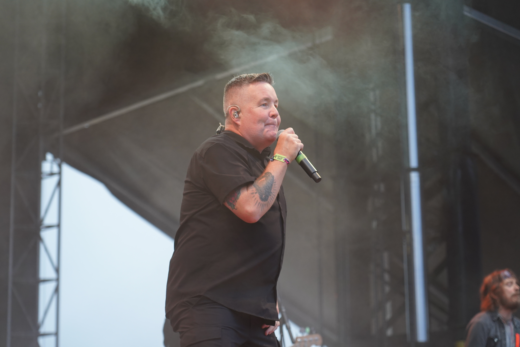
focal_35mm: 105
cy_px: 174
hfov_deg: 19.5
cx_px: 260
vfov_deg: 13.0
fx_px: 1517
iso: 1250
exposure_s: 1/160
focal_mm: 105
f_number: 4
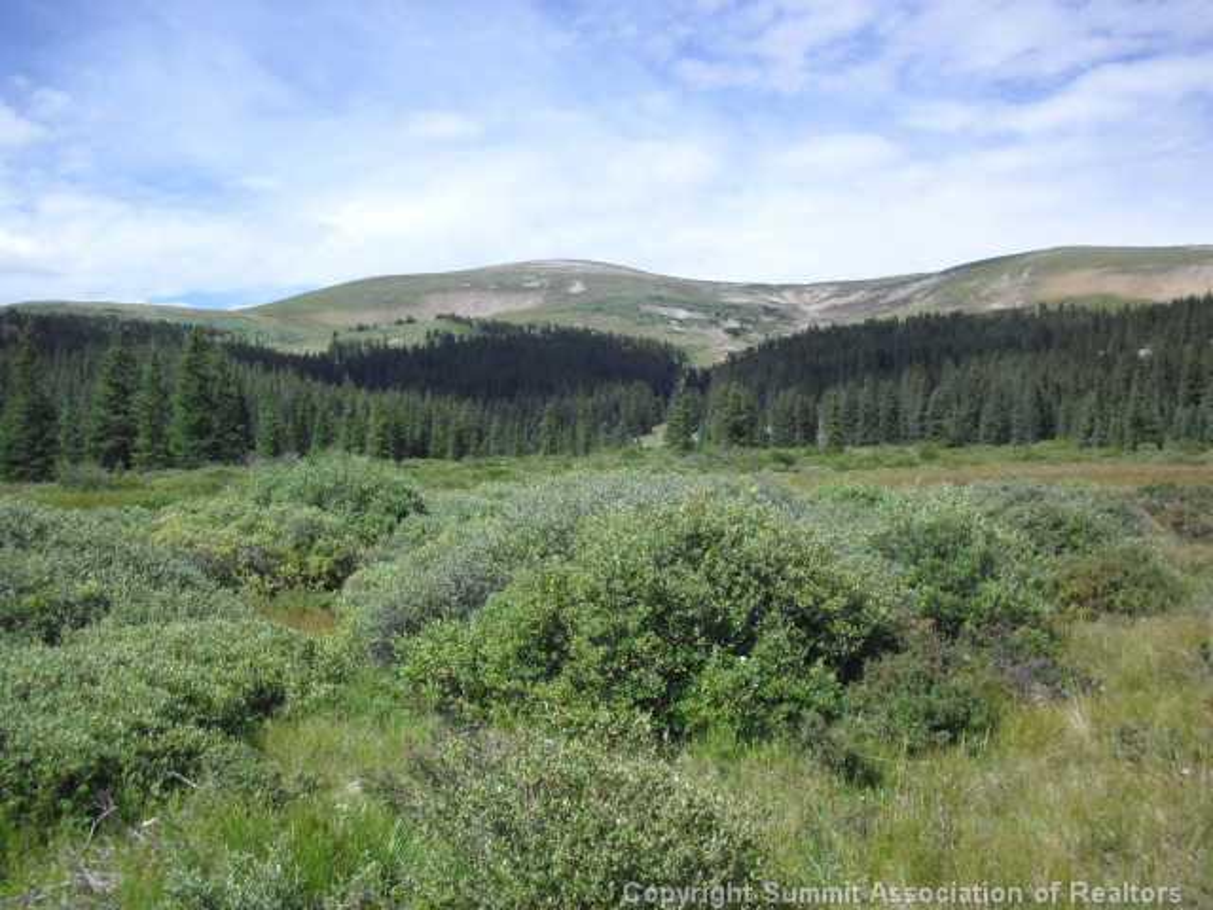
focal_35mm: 38
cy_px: 455
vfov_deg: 37.7
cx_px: 606
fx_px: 1332
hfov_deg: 49.0
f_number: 8
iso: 100
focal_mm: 6.2
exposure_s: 1/200
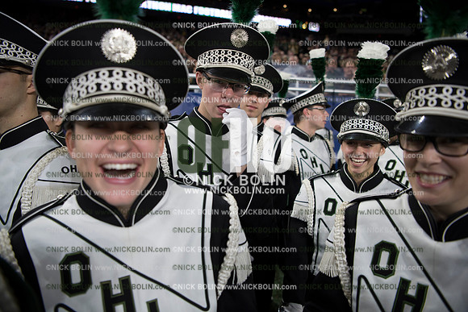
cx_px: 234
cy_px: 156
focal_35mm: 24
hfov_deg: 73.7
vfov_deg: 53.2
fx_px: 312
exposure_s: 1/1000
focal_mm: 24
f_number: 2.8
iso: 1250
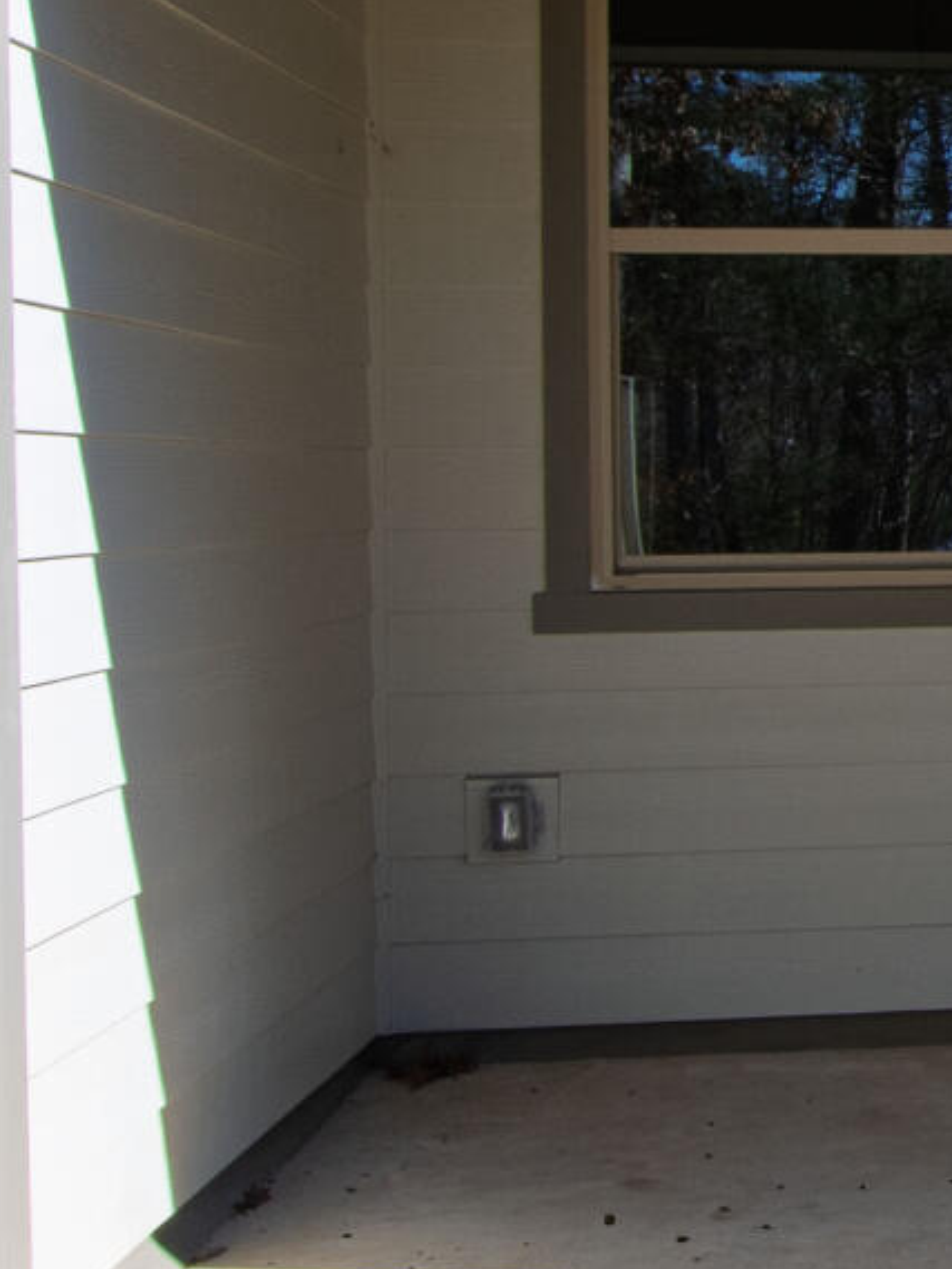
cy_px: 422
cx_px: 2024
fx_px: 2786
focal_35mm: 76
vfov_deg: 25.5
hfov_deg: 15.0
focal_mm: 10
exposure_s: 1/160
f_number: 8
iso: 100
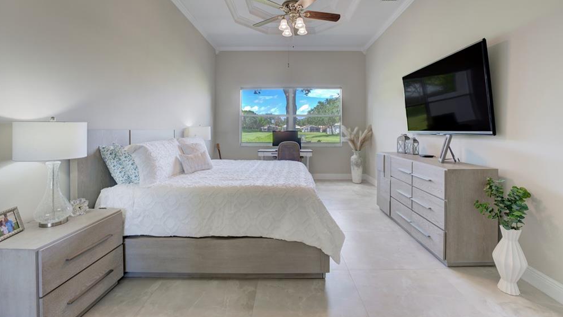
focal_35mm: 15
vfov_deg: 69.9
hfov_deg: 103.0
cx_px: 285
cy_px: 129
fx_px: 224
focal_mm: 14
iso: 400
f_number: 8
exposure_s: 1/25
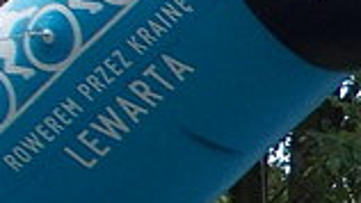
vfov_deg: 7.0
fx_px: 1666
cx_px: 880
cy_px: 190
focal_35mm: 174
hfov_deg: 10.5
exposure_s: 1/320
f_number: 2.7
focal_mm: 4
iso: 80
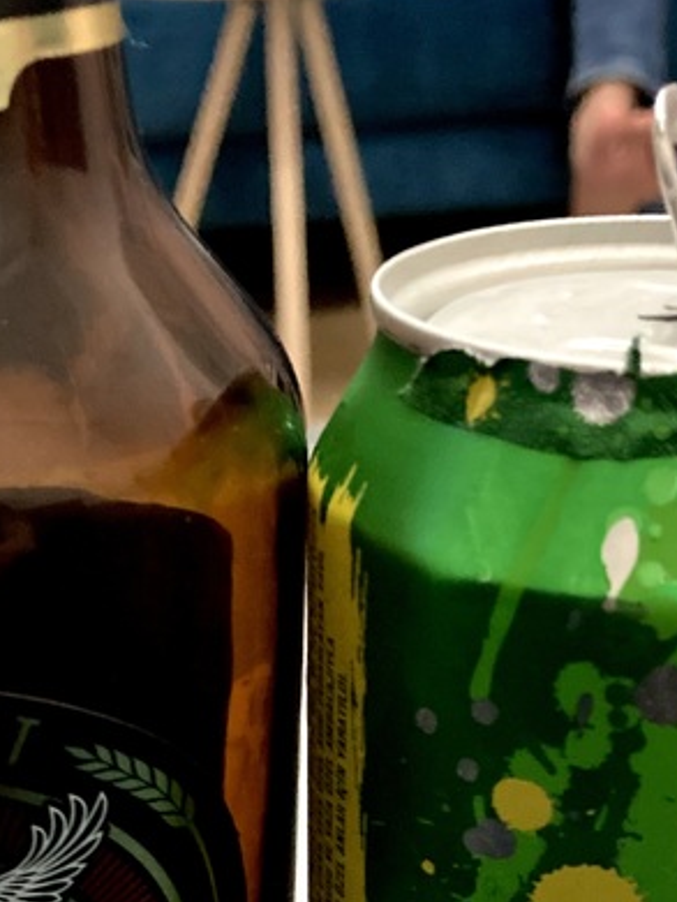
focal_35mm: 66
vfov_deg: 27.7
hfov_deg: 22.2
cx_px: 215
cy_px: 895
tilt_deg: -31.1
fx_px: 1719
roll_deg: +3.4
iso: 640
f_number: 1.8
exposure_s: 1/20
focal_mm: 3.99
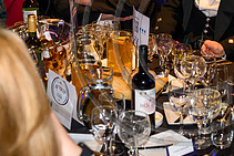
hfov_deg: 21.0
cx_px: 184
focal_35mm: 96
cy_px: 33
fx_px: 624
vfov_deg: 14.2
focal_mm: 35
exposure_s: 1/160
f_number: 4
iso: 4000
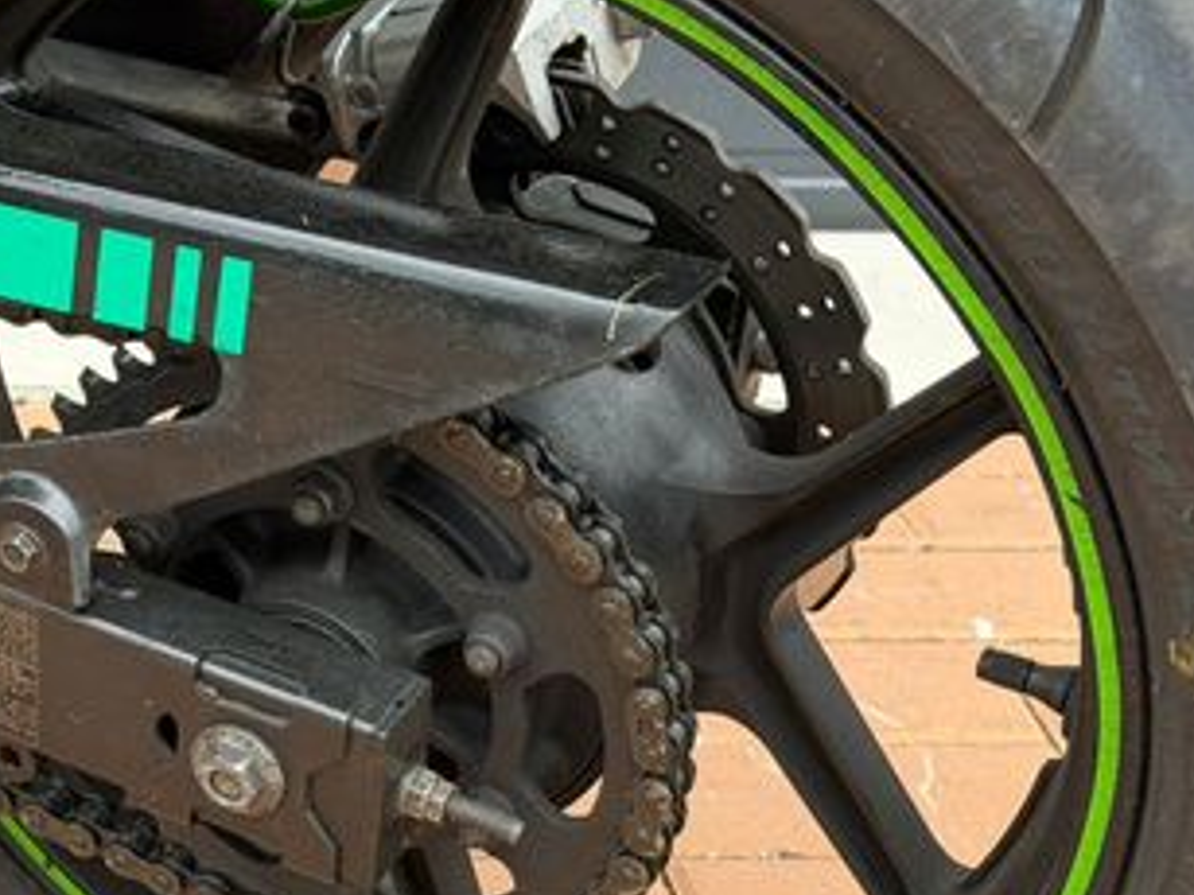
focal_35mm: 100
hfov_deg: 19.4
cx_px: 198
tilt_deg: -24.9
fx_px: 3448
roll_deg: -2.9
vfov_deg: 14.6
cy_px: 790
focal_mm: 6.76
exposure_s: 1/469
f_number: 1.78
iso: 64
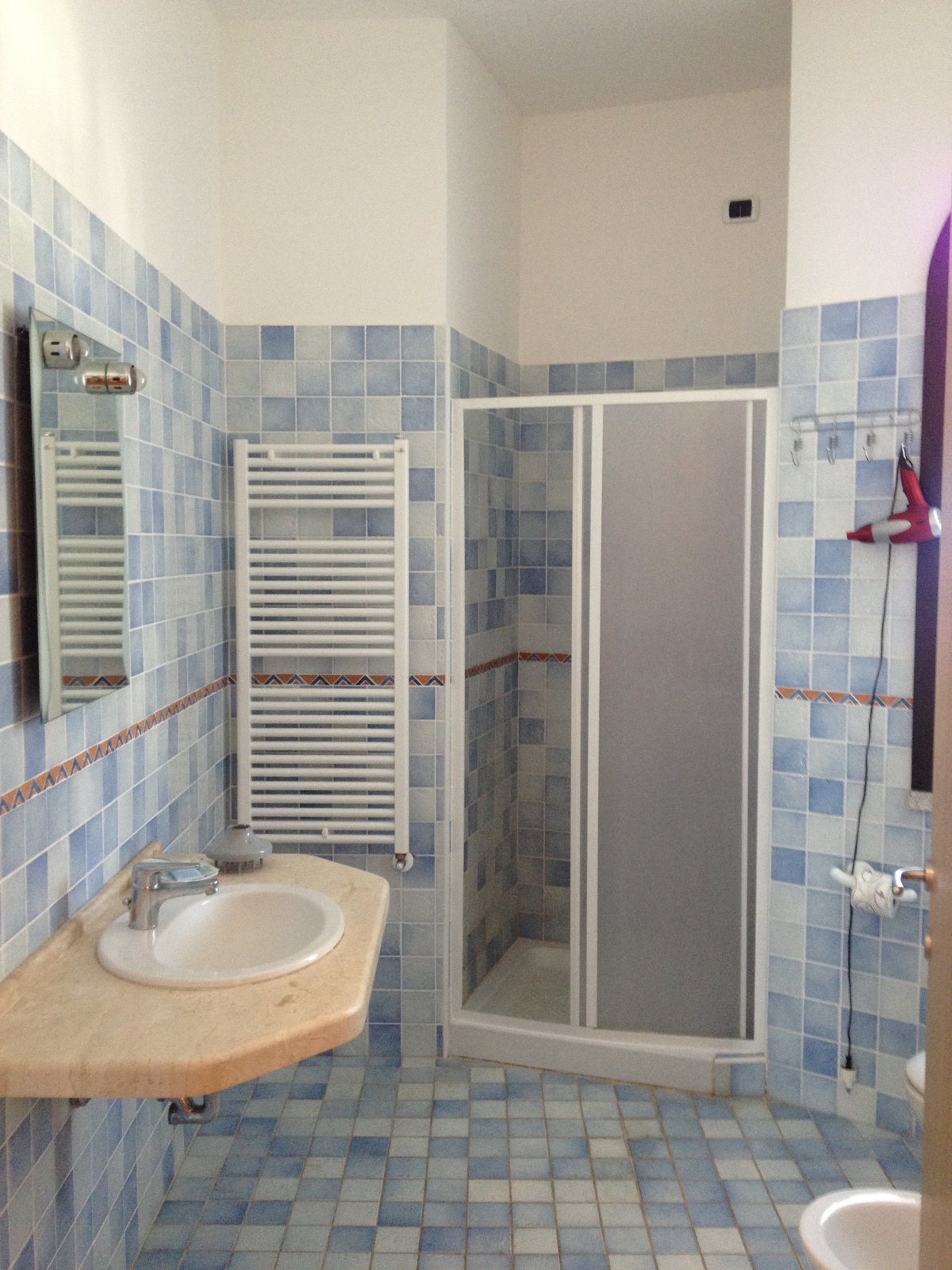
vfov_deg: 52.6
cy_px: 635
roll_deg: +0.6
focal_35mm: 35
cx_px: 476
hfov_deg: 40.7
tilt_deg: -4.0
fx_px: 1283
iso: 160
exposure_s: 1/20
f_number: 2.4
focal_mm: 4.28
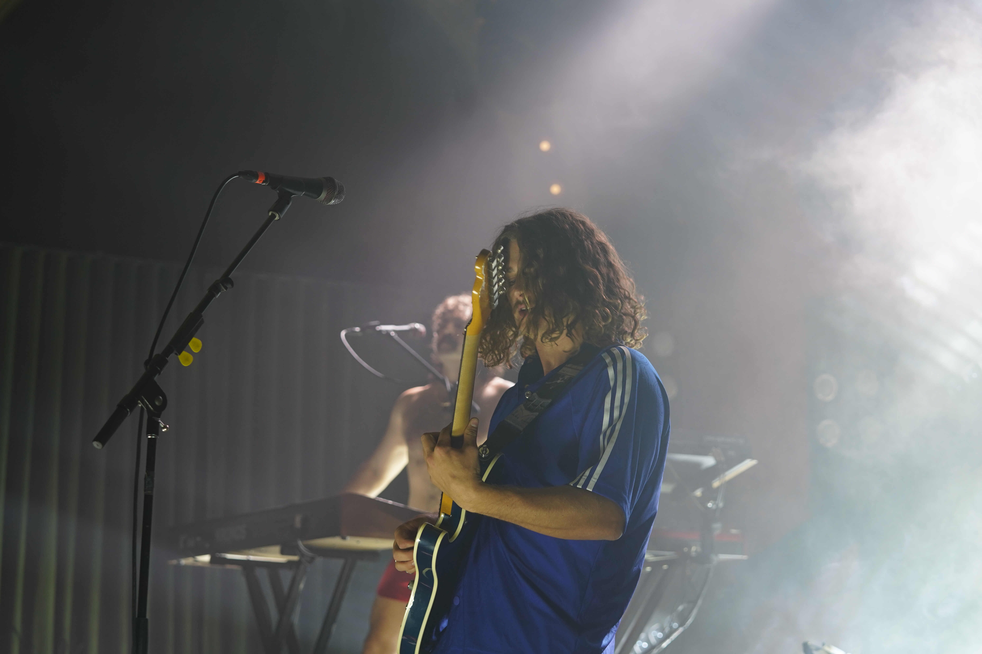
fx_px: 1909
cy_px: 327
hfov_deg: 28.8
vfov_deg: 19.5
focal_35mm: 70
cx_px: 491
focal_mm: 70
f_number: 4
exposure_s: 1/160
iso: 1000
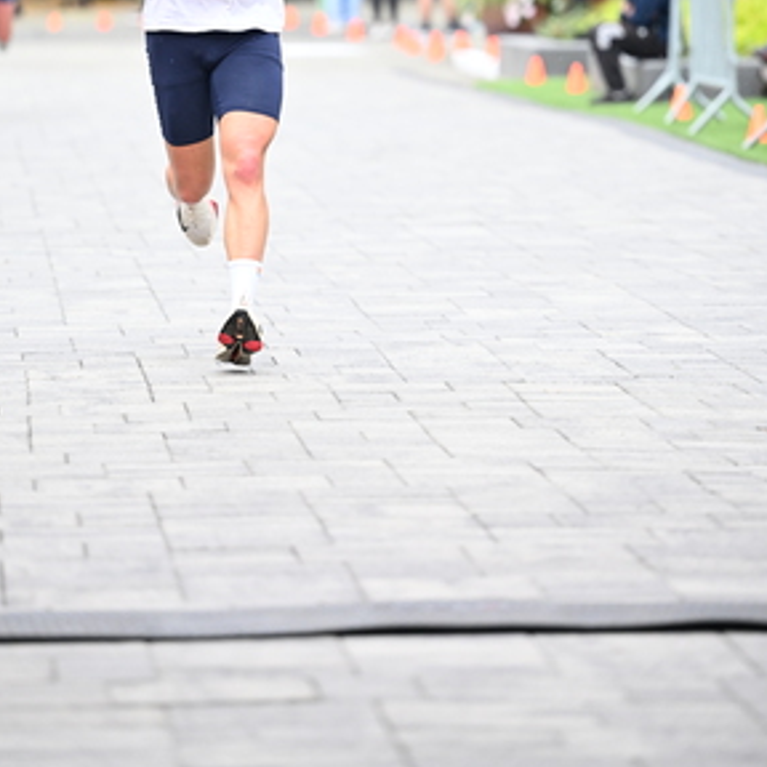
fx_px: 5891
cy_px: 130
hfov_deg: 7.4
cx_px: 310
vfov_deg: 7.4
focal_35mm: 235
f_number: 2.8
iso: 1250
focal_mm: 145
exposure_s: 1/1250
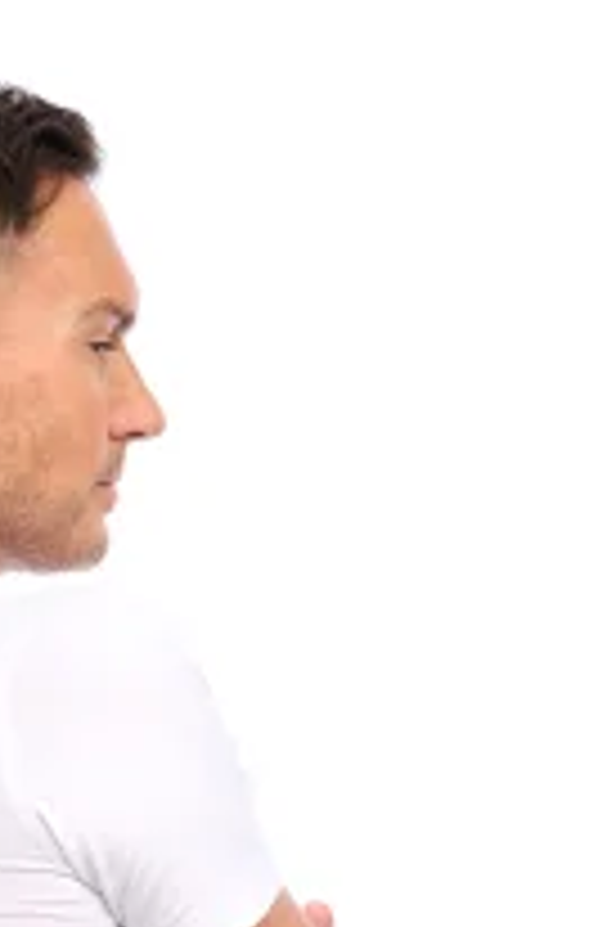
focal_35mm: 202
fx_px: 5193
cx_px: -83
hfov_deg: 6.8
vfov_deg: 9.5
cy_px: 1825
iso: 160
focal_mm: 46
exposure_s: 1/160
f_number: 8
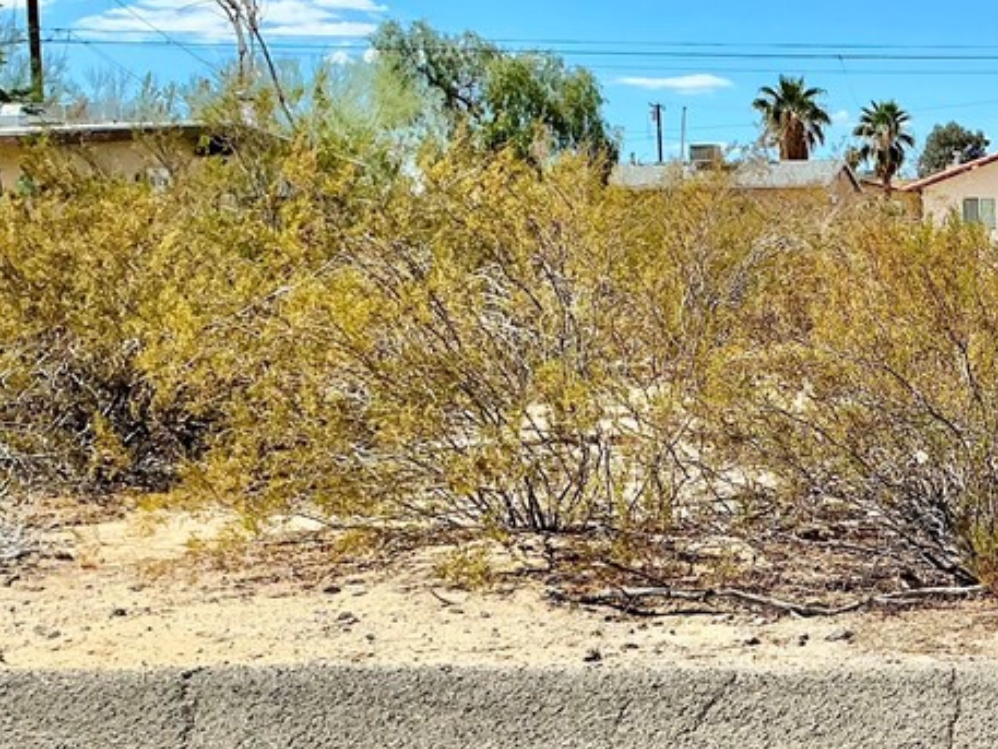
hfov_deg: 27.3
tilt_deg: -2.4
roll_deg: +0.5
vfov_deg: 22.6
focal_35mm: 65
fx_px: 1874
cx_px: 1101
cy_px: 376
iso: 25
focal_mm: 3
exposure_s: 1/2427
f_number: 1.8
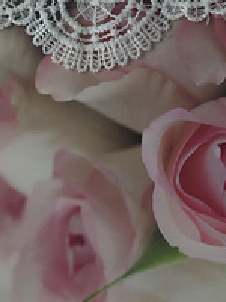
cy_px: -178
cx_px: 130
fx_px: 810
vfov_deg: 18.2
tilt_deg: -69.6
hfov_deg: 15.9
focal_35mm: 93
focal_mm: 4.15
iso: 32
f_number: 2.2
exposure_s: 1/694
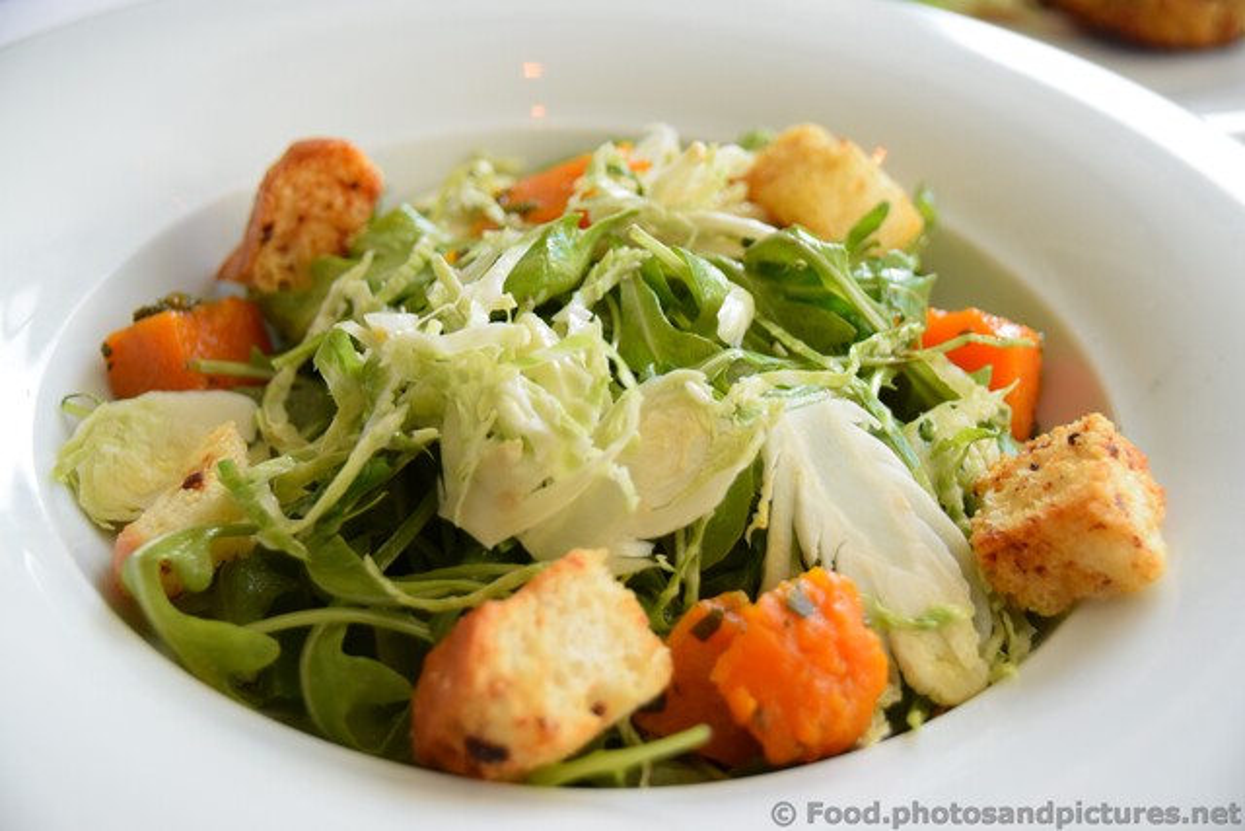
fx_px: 2283
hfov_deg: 30.5
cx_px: 622
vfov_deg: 20.6
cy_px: 416
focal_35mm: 66
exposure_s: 1/125
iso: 800
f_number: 5.6
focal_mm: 44
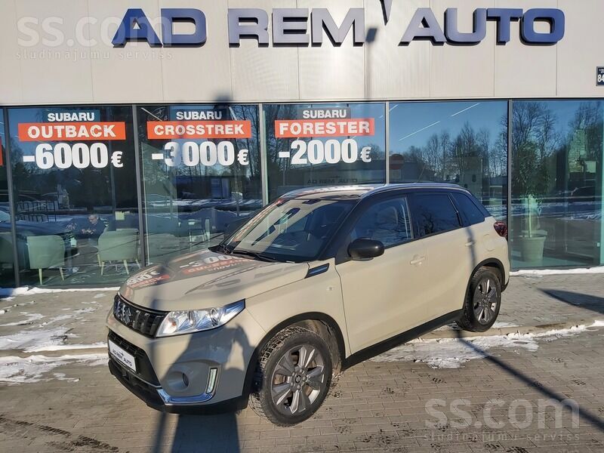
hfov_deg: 67.3
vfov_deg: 53.1
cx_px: 302
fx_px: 454
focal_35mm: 26
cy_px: 226
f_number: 1.7
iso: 64
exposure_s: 1/4685
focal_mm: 3.92
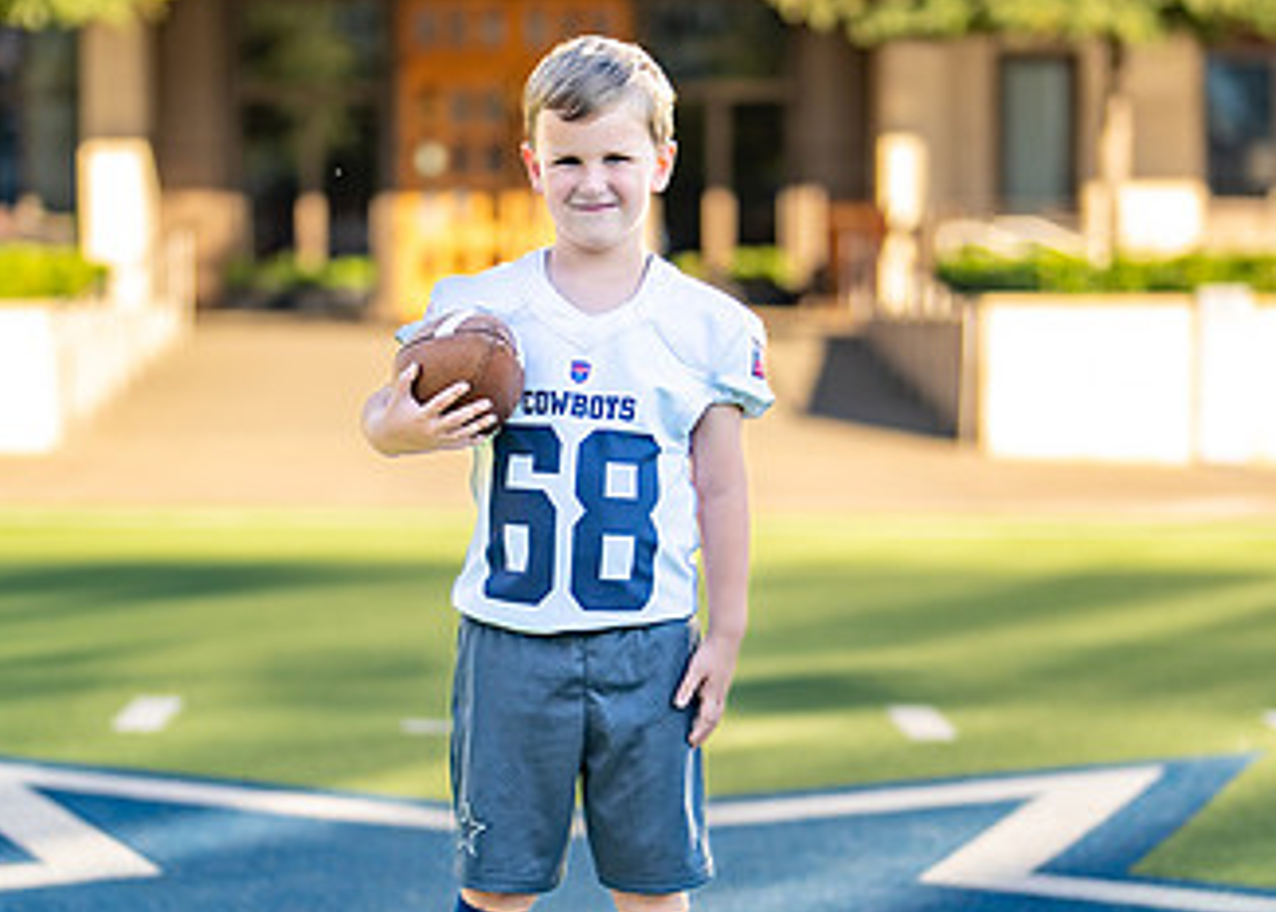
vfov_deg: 12.9
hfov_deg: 18.0
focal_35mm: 111
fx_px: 4023
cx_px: 622
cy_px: 575
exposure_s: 1/2500
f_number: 1.2
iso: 100
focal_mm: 50
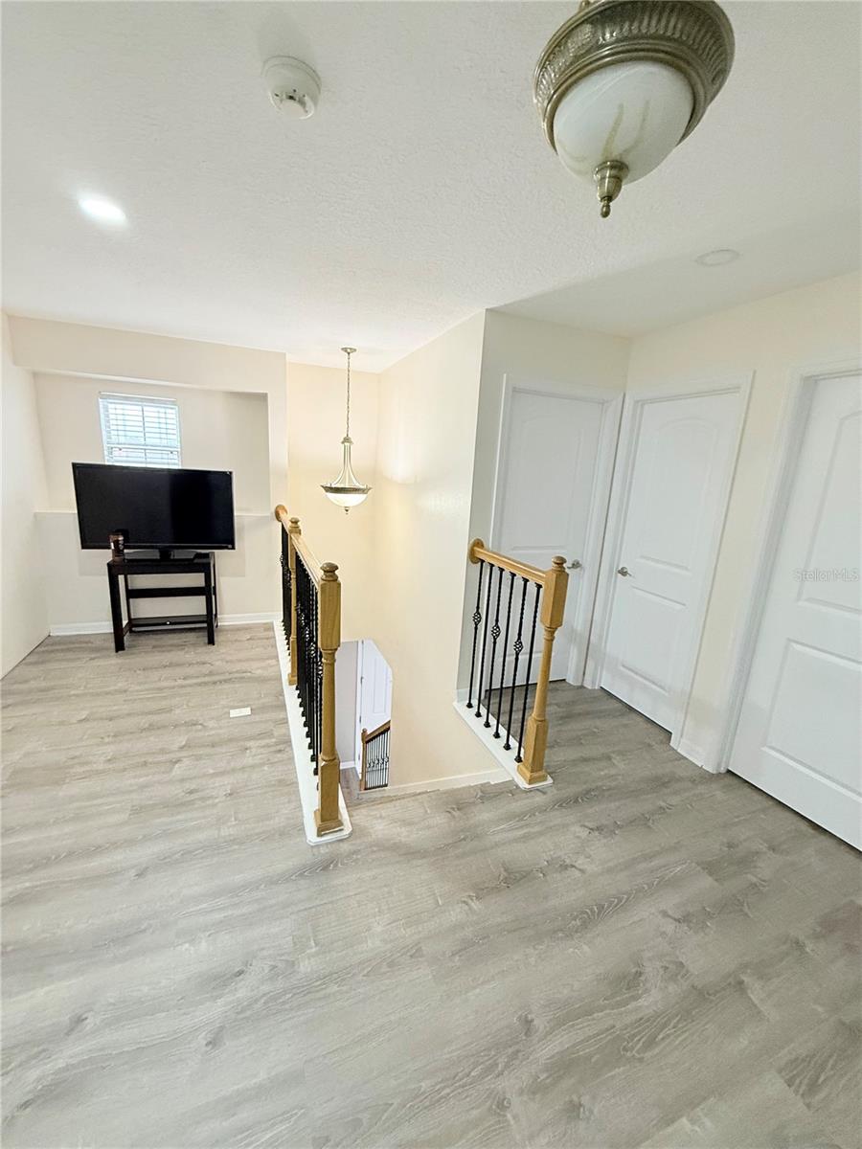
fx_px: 465
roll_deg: -3.8
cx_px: 431
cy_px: 574
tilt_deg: -12.6
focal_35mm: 14
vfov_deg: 102.1
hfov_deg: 85.7
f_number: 2.2
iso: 250
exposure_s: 1/60
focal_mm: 2.22
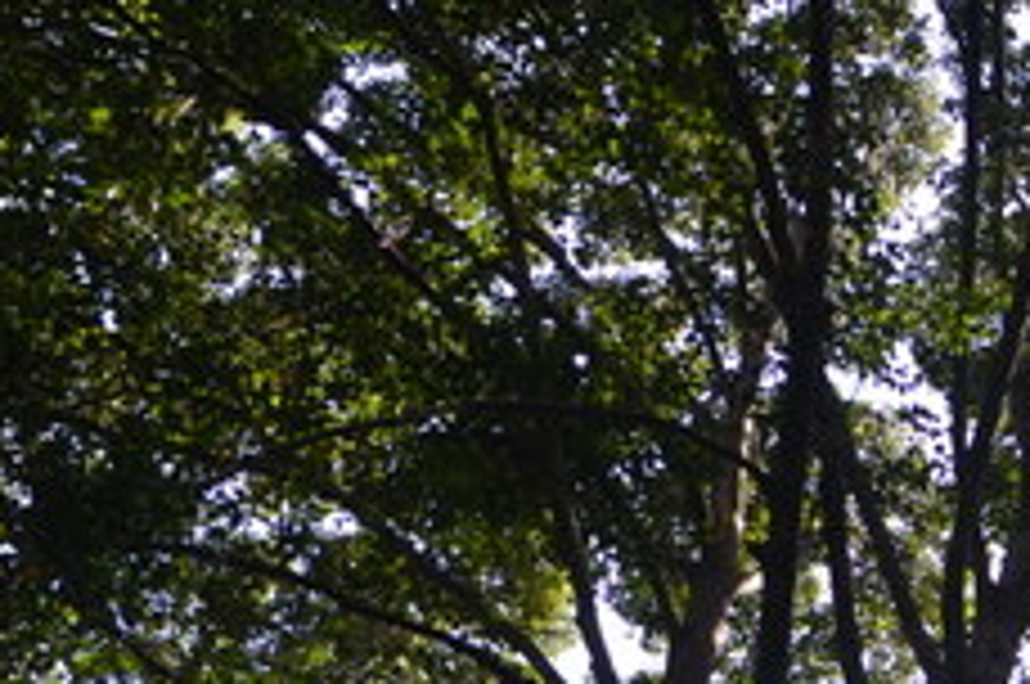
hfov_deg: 14.3
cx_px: 1421
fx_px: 3886
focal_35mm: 136
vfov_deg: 10.1
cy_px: 292
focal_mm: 26
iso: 250
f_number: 4
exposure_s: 1/500
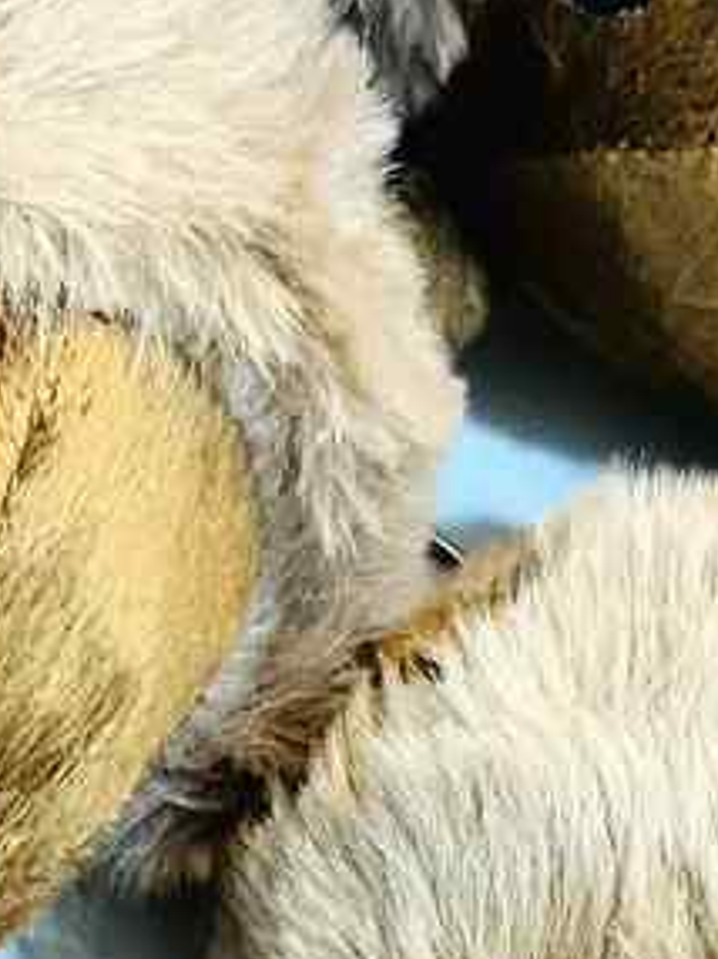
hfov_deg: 15.8
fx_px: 2520
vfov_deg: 18.9
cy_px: 1449
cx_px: -77
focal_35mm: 91
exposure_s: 1/50
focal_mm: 5.1
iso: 320
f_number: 1.6
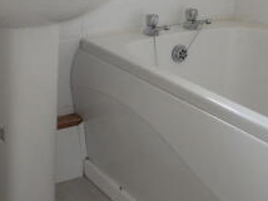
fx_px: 527
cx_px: 43
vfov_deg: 21.6
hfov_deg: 27.8
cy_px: 67
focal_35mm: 68
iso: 100
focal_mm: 4.5
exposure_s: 1/80
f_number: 3
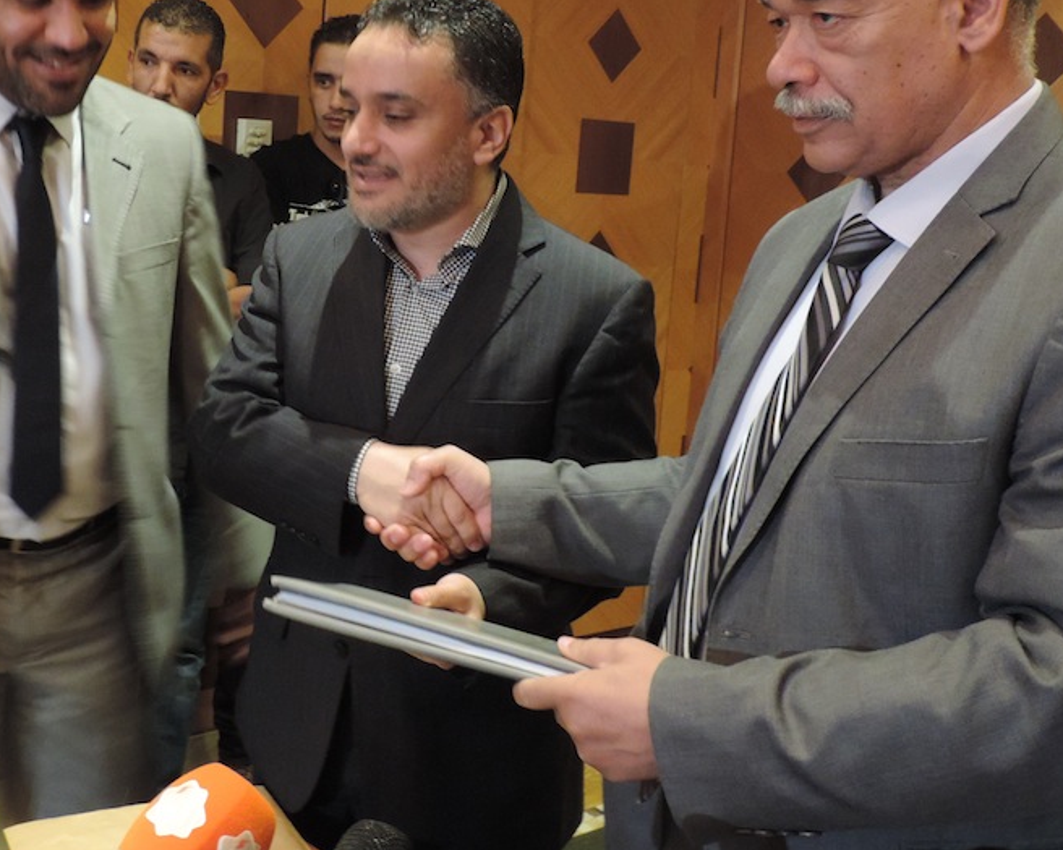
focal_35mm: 44
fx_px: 1384
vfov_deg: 34.1
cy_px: 346
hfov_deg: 41.6
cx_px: 371
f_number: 3.2
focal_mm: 5.8
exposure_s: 1/10
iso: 800
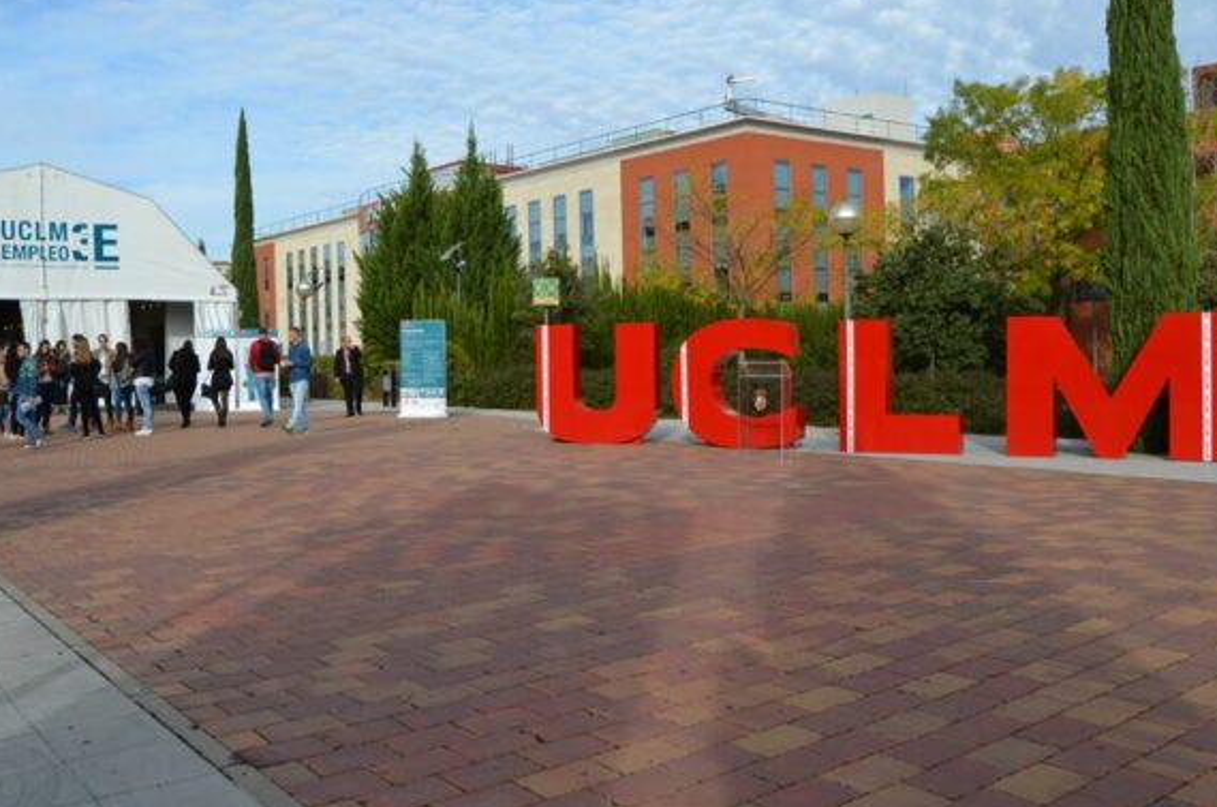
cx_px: 522
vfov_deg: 39.8
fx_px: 1113
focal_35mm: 33
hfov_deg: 57.1
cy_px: 378
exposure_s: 1/250
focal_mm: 18
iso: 110
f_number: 8
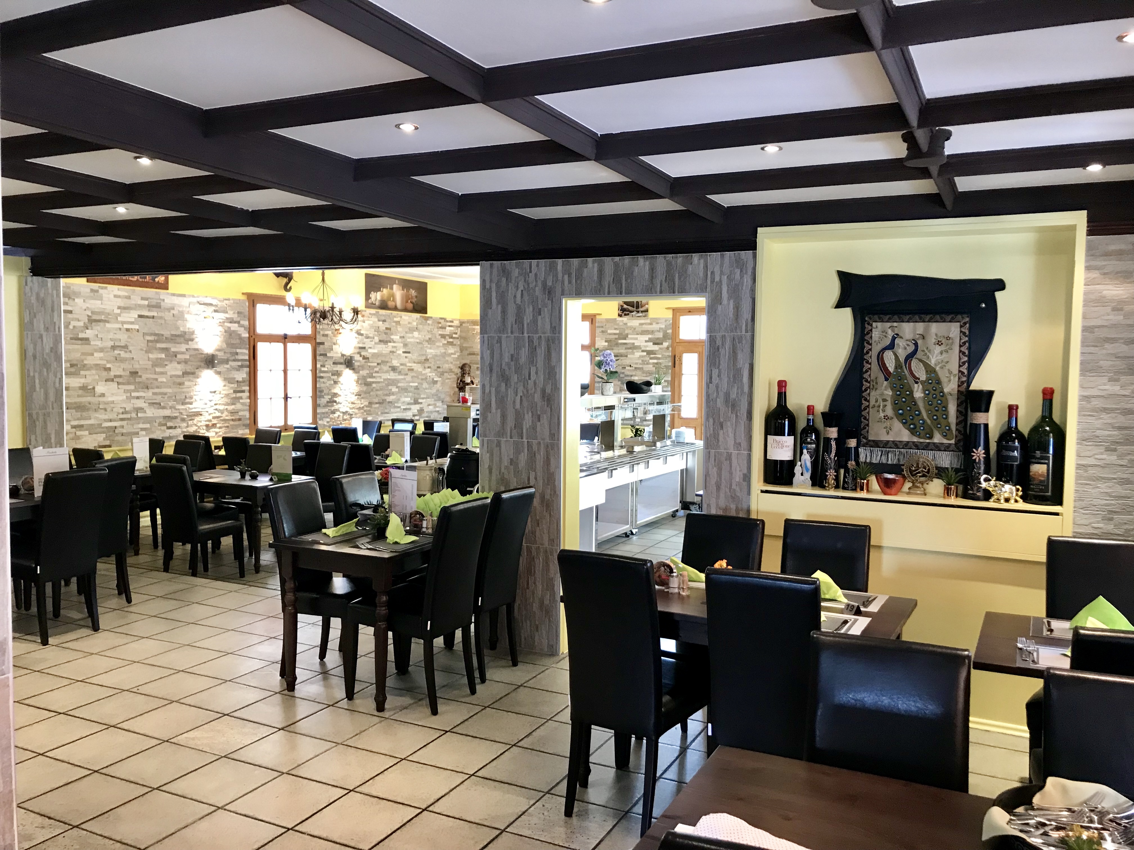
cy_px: 425
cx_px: 567
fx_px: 917
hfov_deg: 63.4
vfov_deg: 49.7
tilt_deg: -4.5
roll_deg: -1.2
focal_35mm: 28
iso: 64
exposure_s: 1/17
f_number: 1.8
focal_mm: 3.99
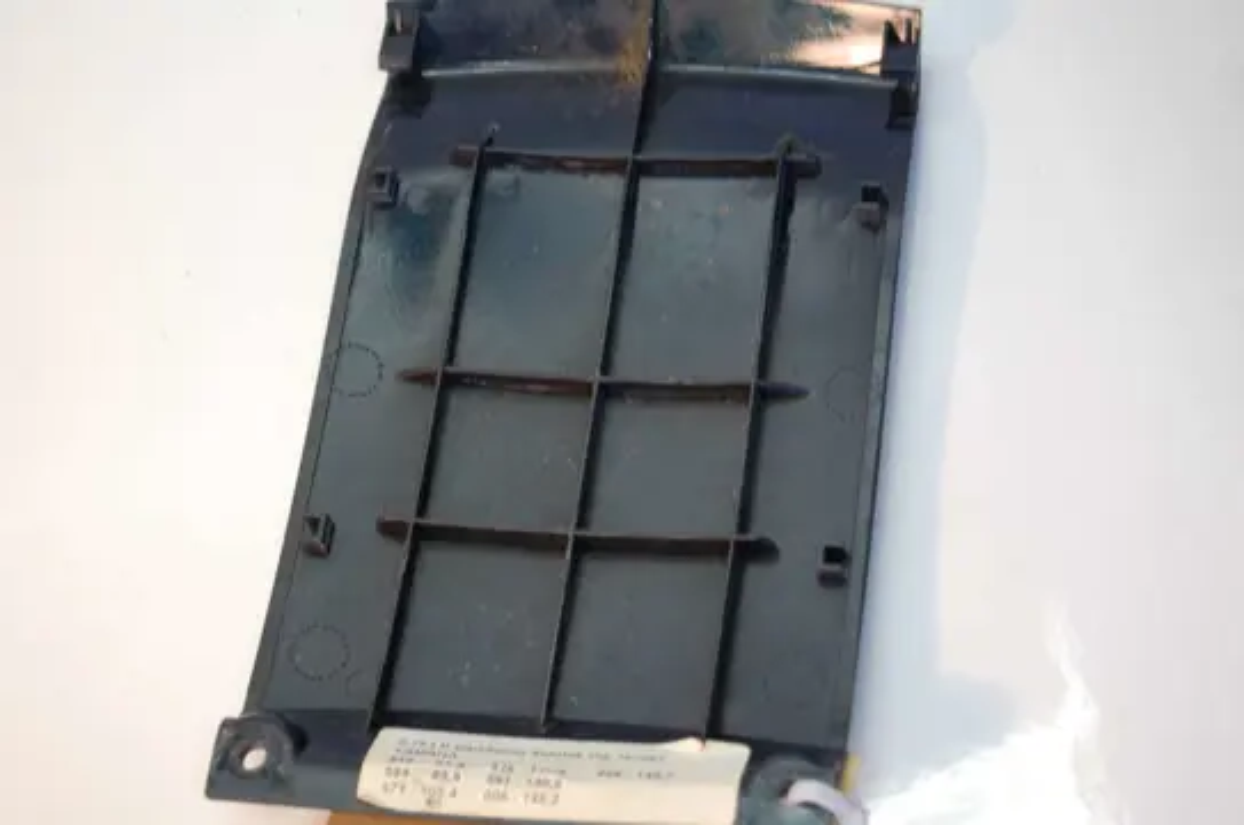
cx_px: 622
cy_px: 412
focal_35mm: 82
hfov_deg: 24.7
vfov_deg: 16.5
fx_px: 2846
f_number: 5.6
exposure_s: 1/30
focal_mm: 55
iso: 640
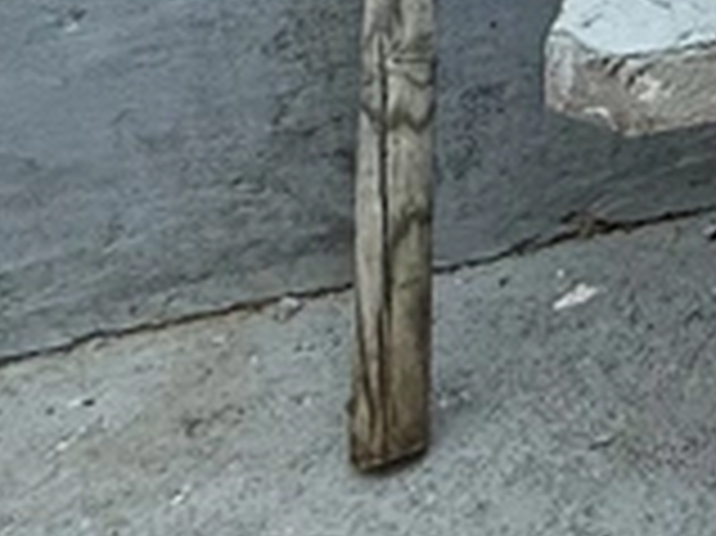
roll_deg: -0.3
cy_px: -716
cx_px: 1819
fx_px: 1860
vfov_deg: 12.9
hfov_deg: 13.7
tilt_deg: -8.7
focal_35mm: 90
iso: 64
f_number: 2.2
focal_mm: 2.22
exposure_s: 1/328
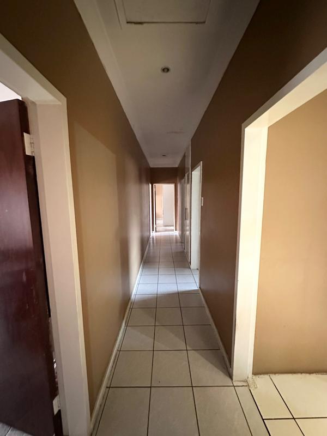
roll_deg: -0.4
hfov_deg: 85.7
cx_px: 164
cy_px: 218
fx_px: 176
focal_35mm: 14
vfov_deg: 102.1
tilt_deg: -6.6
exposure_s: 1/25
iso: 1000
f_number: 2.2
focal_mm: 2.22
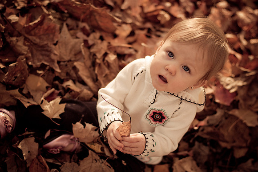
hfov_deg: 27.0
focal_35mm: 75
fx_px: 538
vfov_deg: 18.2
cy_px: 86
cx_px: 129
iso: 160
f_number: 2
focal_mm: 50
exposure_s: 1/800
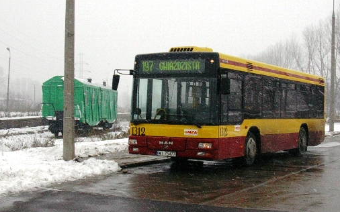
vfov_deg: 20.9
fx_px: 574
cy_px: 103
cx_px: 203
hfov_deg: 32.9
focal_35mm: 62
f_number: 2.7
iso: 70
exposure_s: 1/249
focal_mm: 5.6
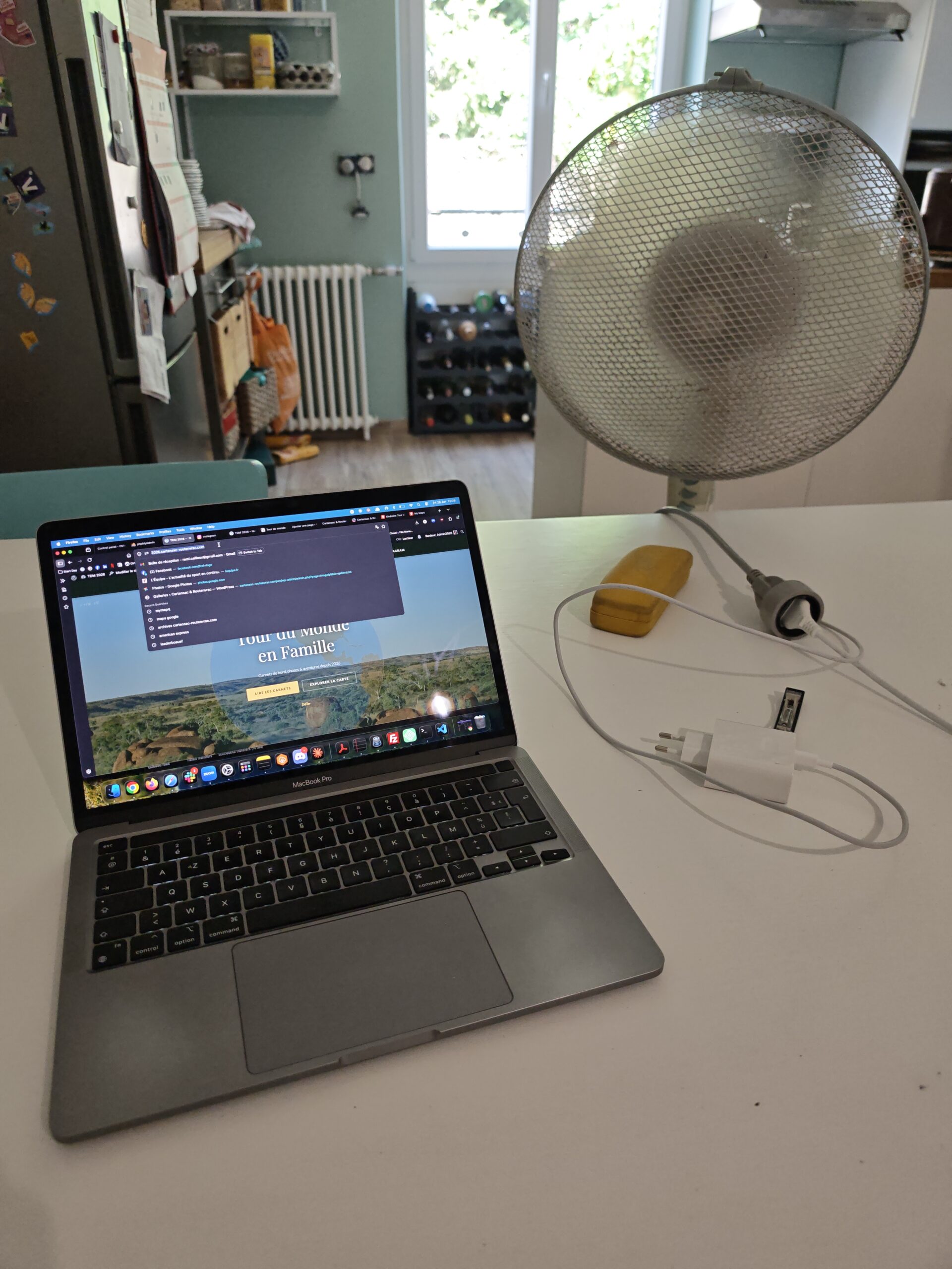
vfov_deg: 73.9
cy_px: 634
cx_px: 476
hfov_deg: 58.9
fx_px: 843
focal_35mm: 23
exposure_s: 1/100
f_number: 1.6
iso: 160
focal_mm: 6.55
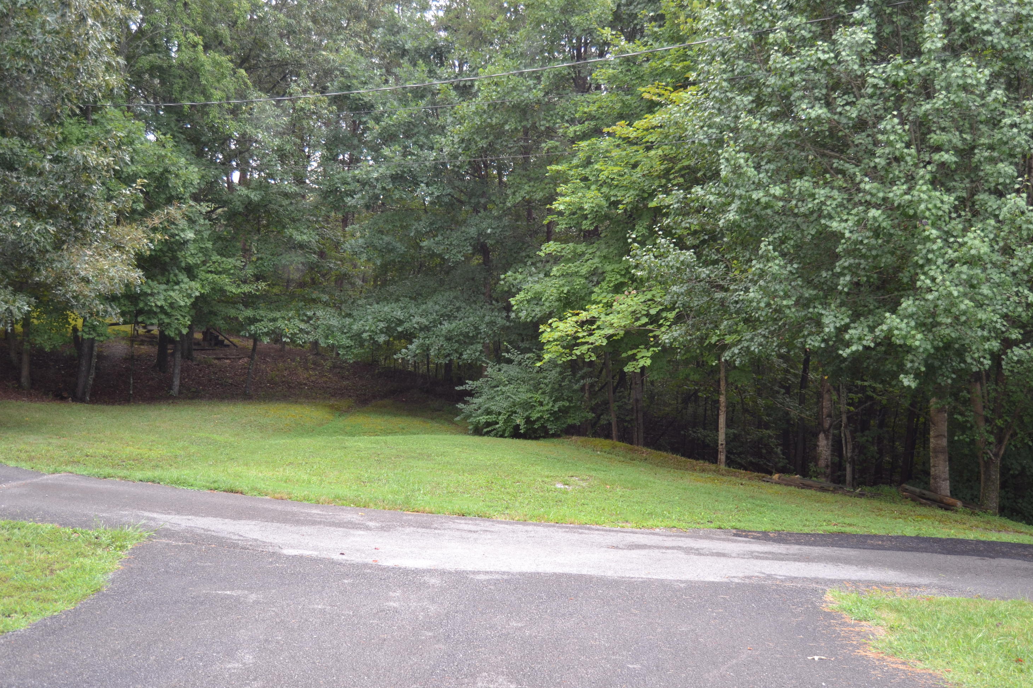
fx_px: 975
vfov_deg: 38.9
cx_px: 531
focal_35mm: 34
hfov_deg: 55.8
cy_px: 349
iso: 220
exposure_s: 1/125
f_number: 4
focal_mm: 22
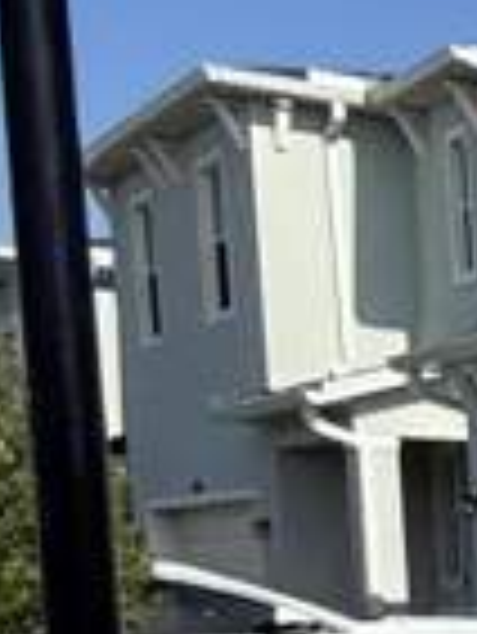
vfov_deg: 17.5
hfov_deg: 8.9
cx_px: 1710
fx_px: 1945
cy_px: 787
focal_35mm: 106
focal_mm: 2.22
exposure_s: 1/3460
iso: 50
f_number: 2.2
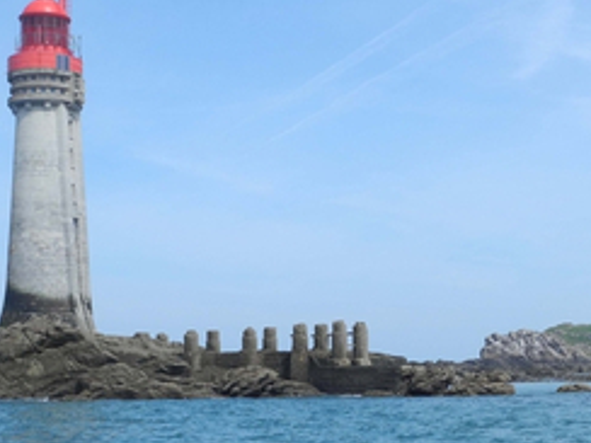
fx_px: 1263
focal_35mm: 74
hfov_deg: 26.3
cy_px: 310
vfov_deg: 19.8
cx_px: 344
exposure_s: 1/847
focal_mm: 8.8
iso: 100
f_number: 4
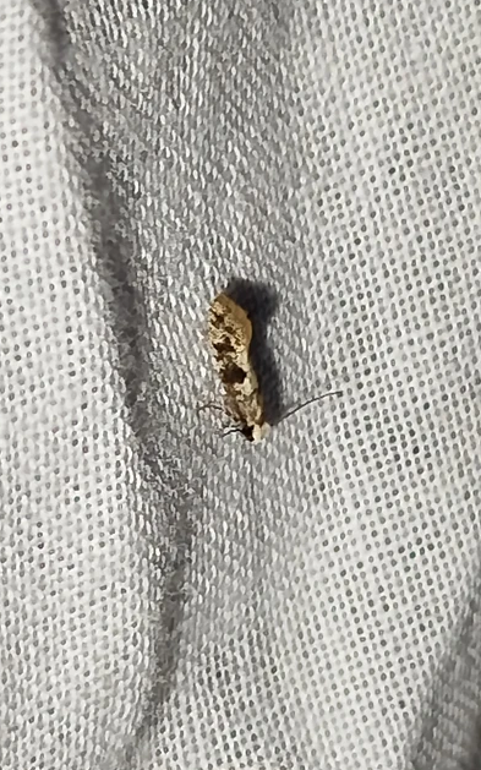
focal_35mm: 152
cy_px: 386
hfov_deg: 8.6
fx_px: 3189
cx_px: 236
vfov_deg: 13.8
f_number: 1.7
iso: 100
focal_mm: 5.31
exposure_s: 1/50
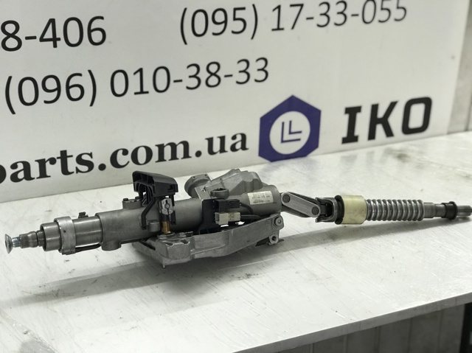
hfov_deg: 33.8
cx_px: 236
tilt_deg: -22.4
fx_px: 777
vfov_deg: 25.6
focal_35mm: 57
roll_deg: -2.0
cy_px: 176
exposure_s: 1/50
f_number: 2.8
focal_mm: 6.6
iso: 50
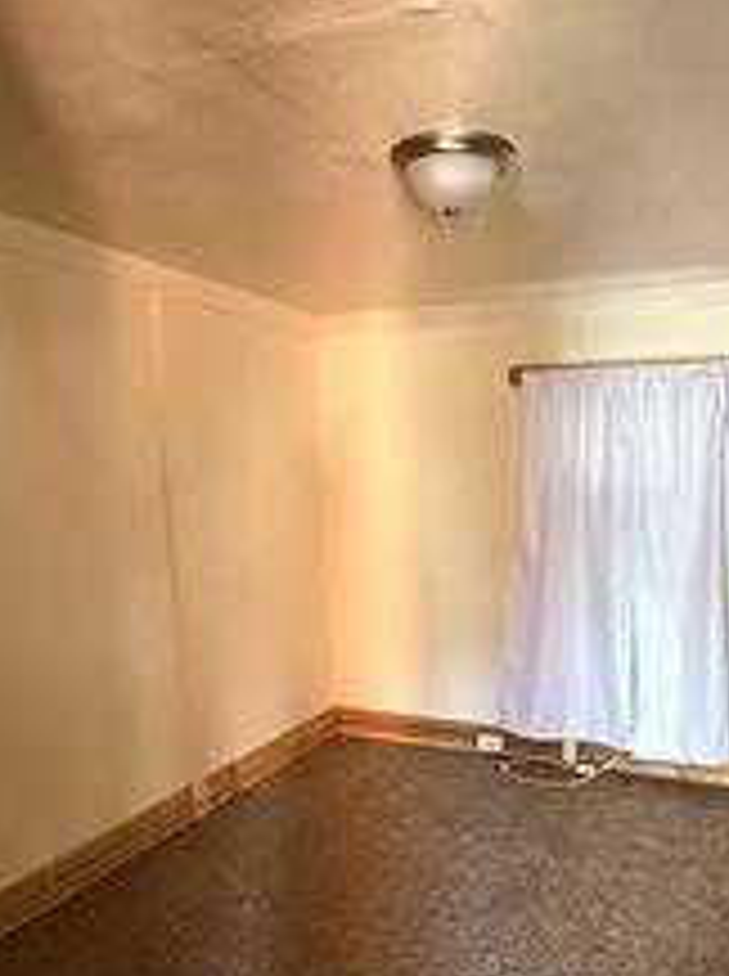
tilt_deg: -9.6
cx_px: 434
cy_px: 603
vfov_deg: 57.8
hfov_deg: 45.1
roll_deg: +1.9
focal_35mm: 31
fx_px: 873
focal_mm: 2.22
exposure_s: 1/60
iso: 1000
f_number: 2.2
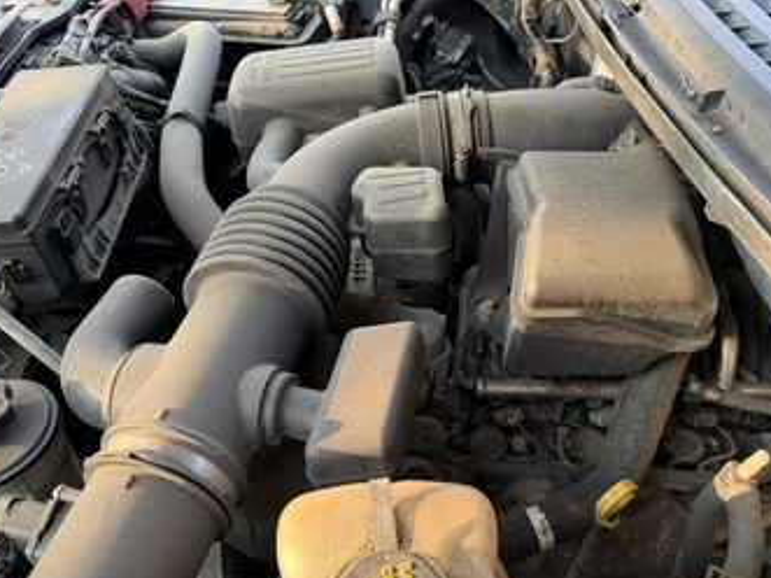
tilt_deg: -45.9
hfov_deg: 61.7
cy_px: 310
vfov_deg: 48.2
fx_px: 646
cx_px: 396
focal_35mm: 29
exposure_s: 1/121
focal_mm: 6.76
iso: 200
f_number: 1.78
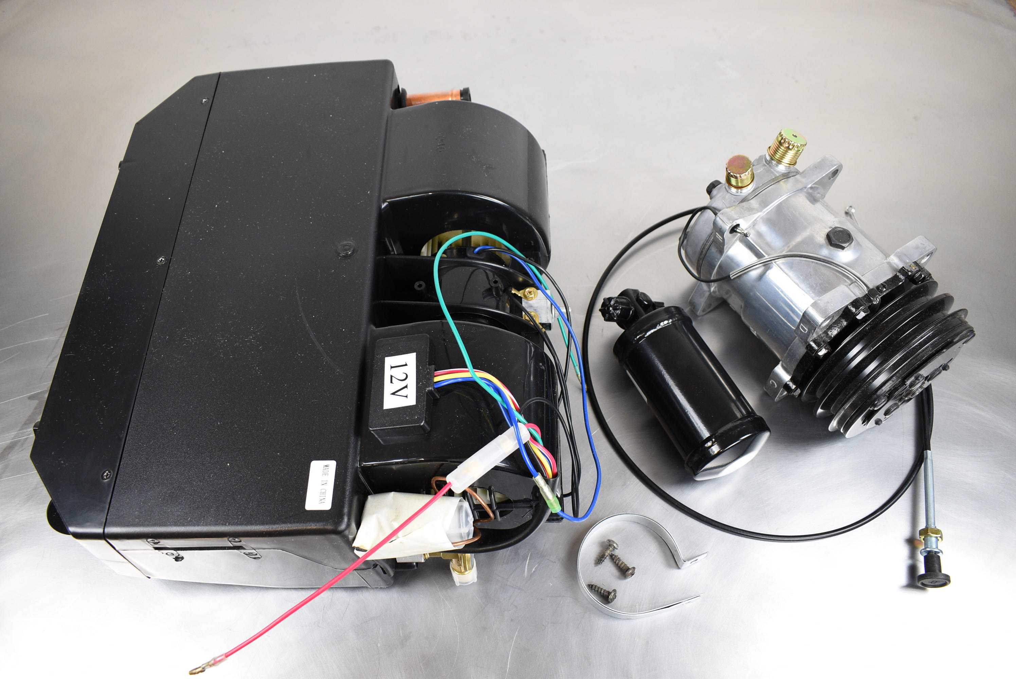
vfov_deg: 48.0
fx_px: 763
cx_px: 508
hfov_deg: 67.3
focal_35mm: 27
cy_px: 340
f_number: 5
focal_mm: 18
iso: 800
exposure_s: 1/100
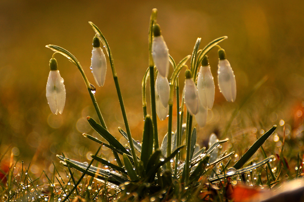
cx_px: 141
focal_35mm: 575
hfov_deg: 3.6
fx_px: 4853
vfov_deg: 2.4
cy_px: 102
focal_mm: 300
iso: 200
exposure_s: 1/320
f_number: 5.6
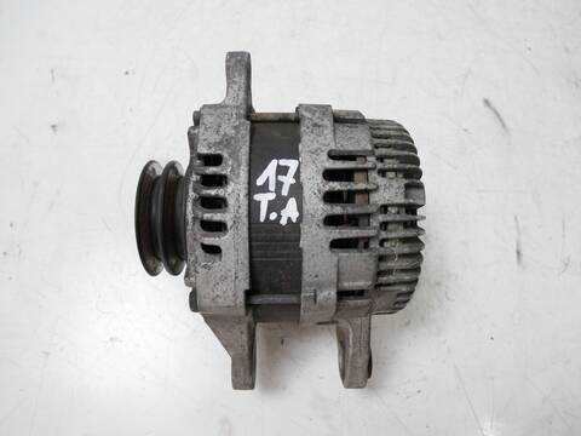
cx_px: 290
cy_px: 218
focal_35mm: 24
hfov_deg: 71.6
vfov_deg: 56.8
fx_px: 403
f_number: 3.5
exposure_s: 1/60
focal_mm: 12
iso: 400
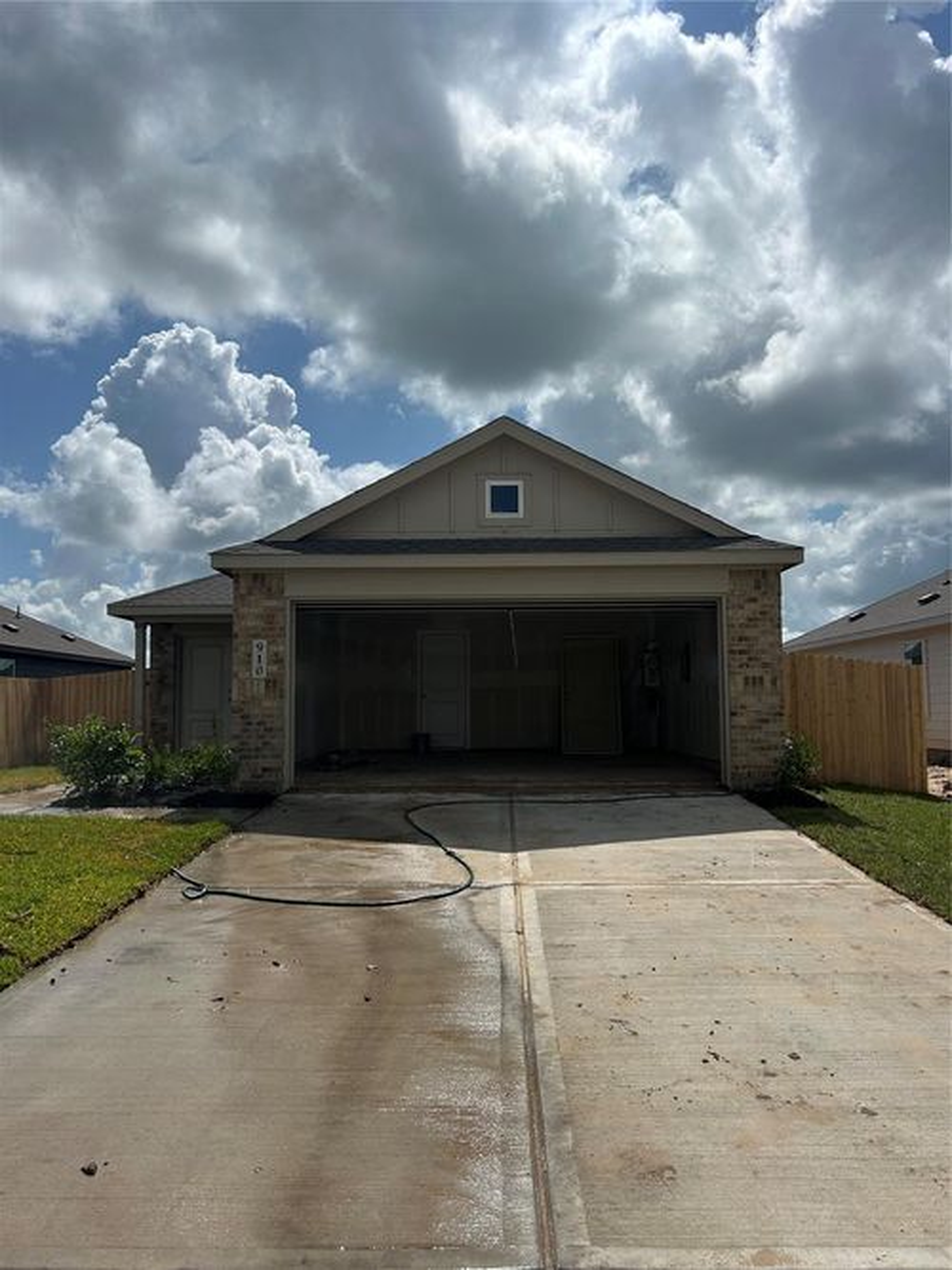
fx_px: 954
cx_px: 476
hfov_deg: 53.0
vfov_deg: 67.3
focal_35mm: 26
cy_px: 635
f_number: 1.5
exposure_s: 1/14286
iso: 50
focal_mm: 5.7
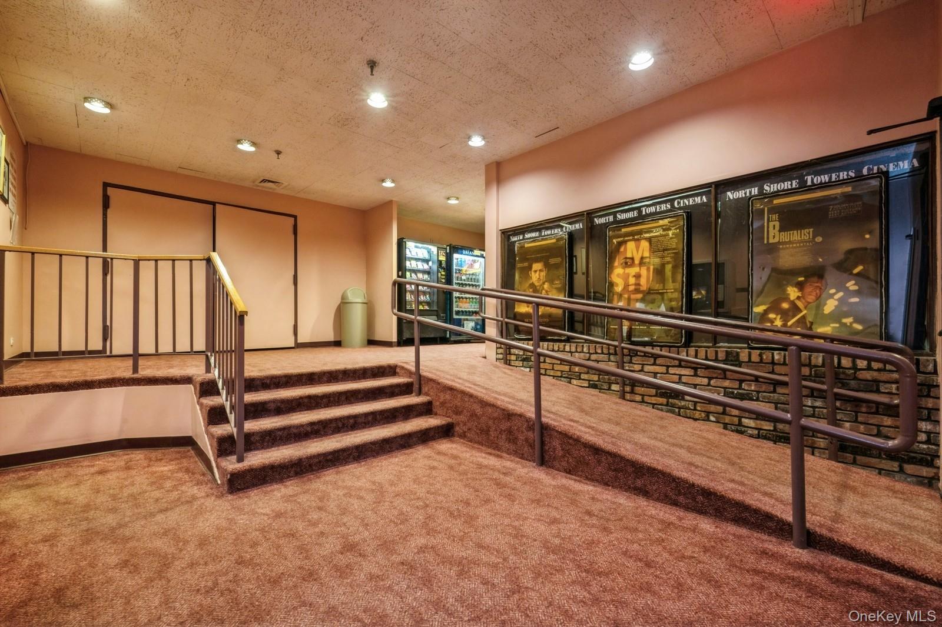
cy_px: 314
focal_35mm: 16
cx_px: 471
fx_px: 405
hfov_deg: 98.6
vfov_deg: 75.5
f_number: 11
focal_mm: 15.5
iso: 400
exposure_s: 1/1.25
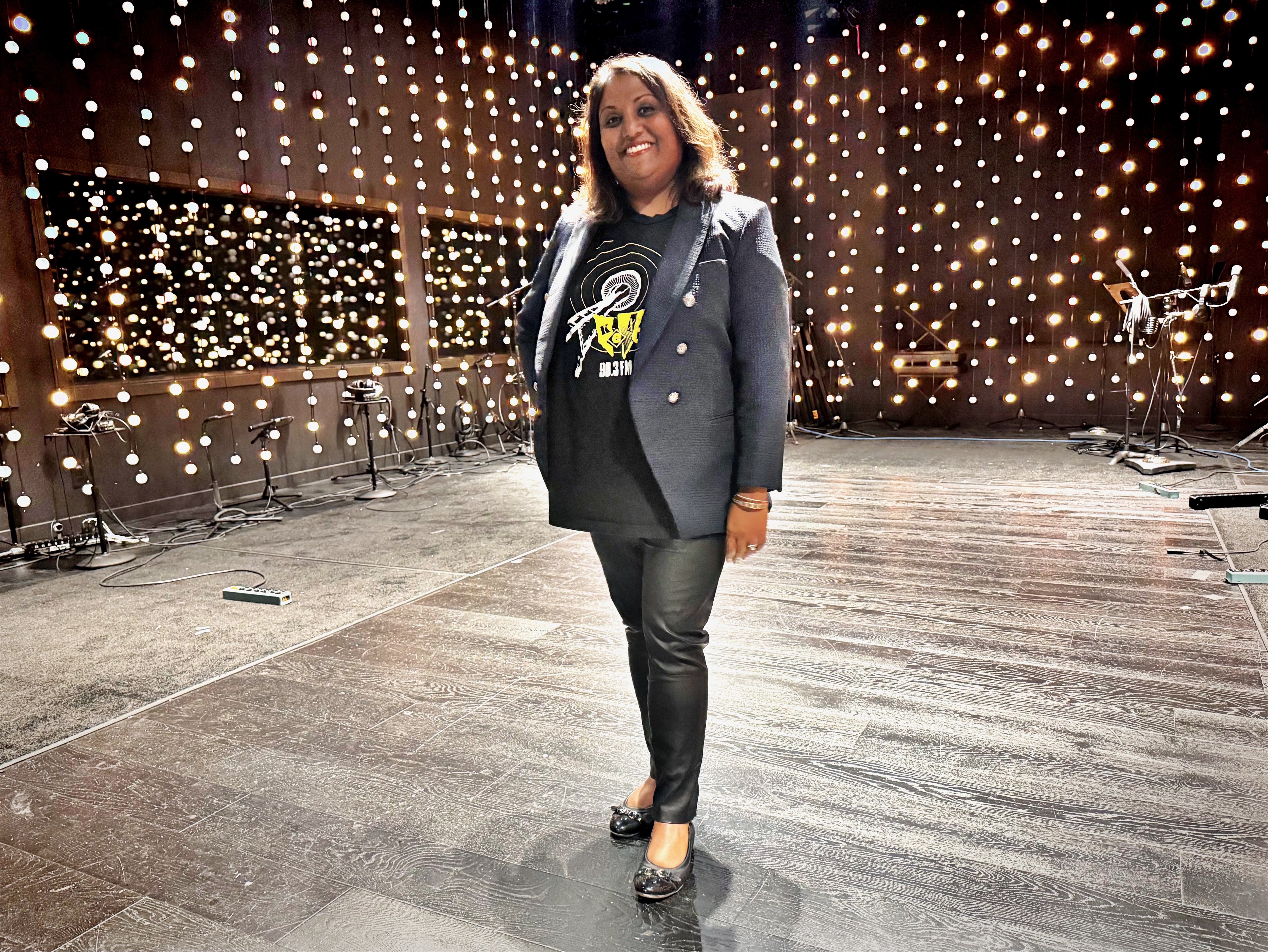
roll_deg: +1.5
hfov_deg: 71.6
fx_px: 879
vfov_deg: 56.8
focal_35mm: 24
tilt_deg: -10.5
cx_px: 634
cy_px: 476
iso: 1000
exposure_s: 1/30
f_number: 1.78
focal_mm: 6.76
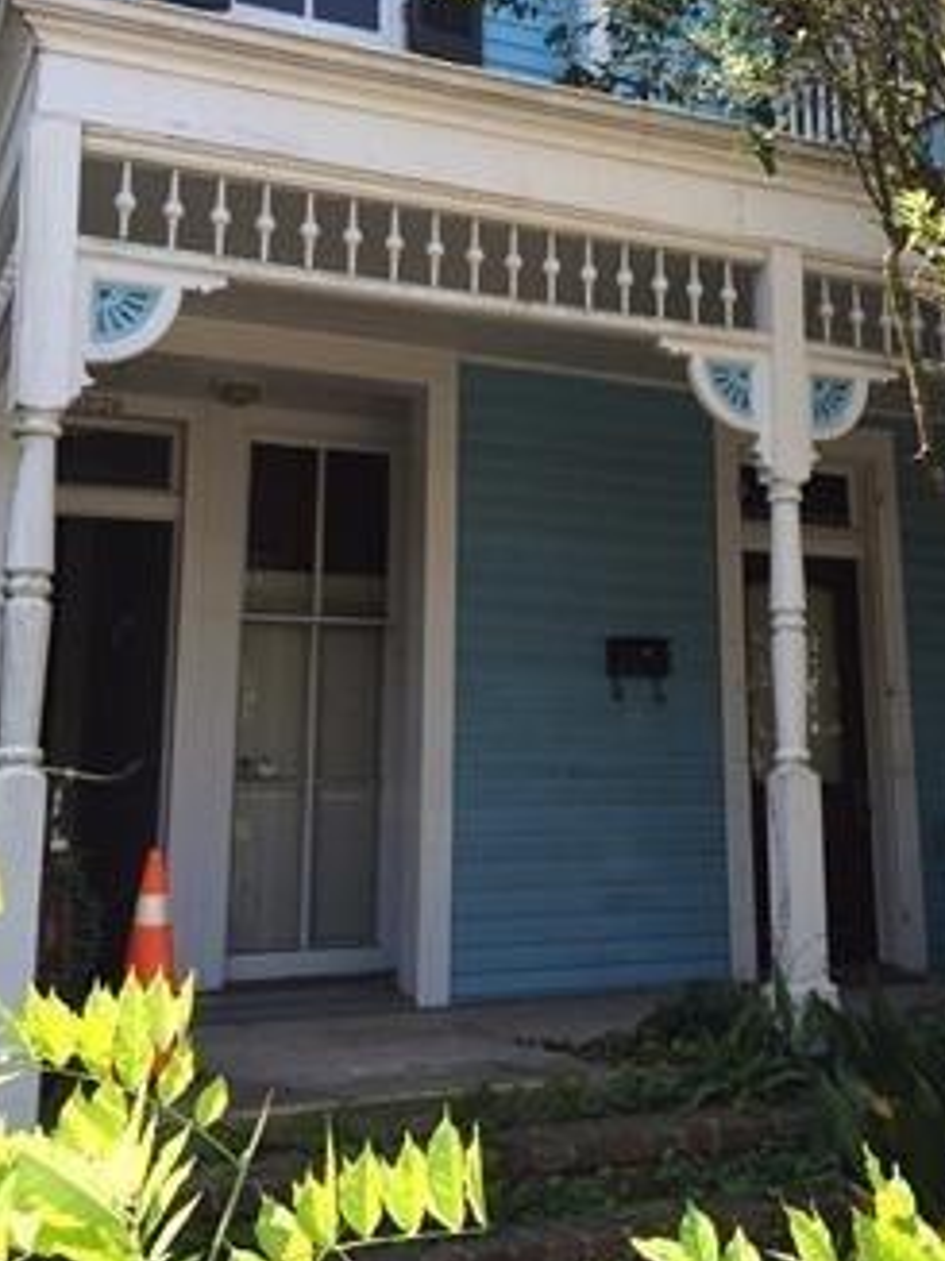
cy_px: 440
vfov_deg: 42.5
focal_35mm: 44
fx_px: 1603
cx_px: 621
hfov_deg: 32.6
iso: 32
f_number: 2.2
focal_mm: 4.12
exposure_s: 1/513
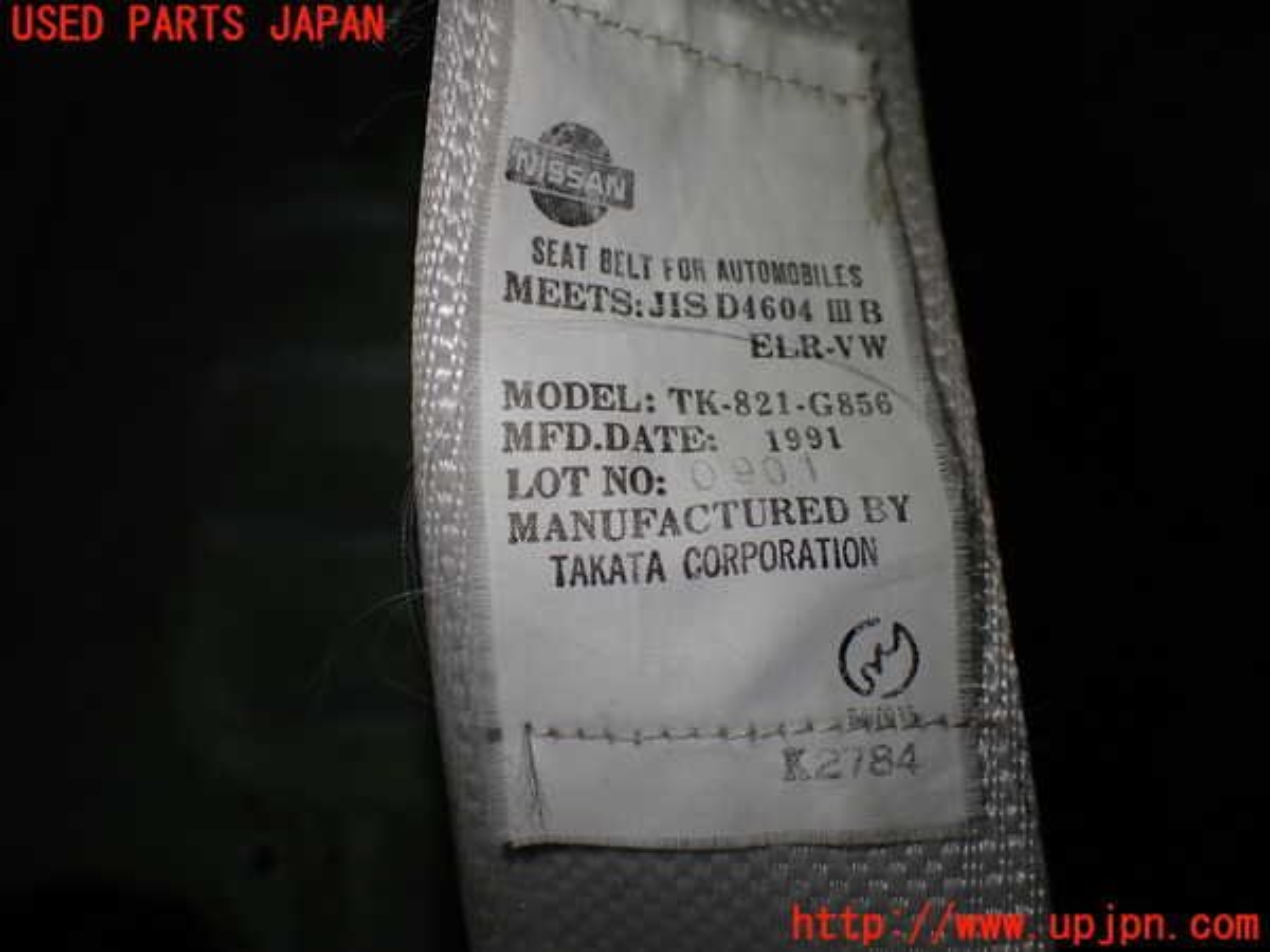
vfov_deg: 46.8
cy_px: 476
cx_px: 635
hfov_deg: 60.0
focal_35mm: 30
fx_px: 1101
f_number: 2.3
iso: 100
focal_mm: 5.4
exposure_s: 1/125
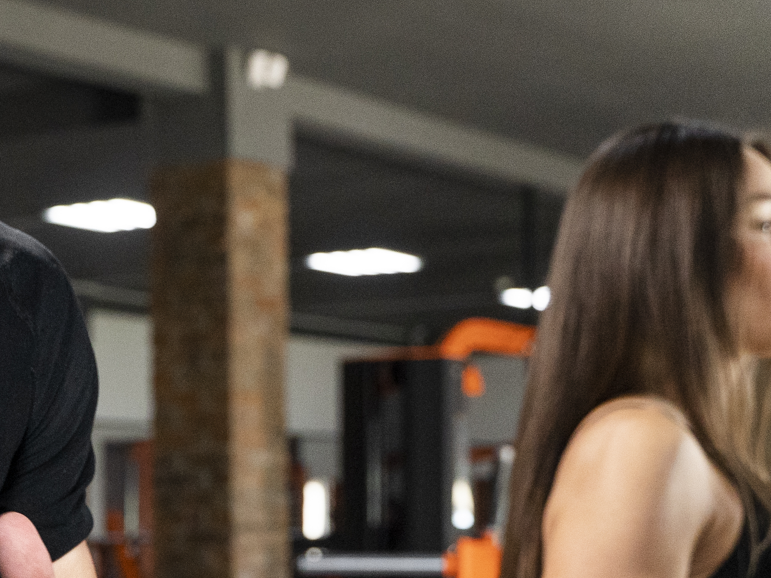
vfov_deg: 15.5
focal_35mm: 95
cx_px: -5
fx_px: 2116
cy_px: 428
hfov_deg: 20.0
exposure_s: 1/250
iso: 1250
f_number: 4
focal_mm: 28
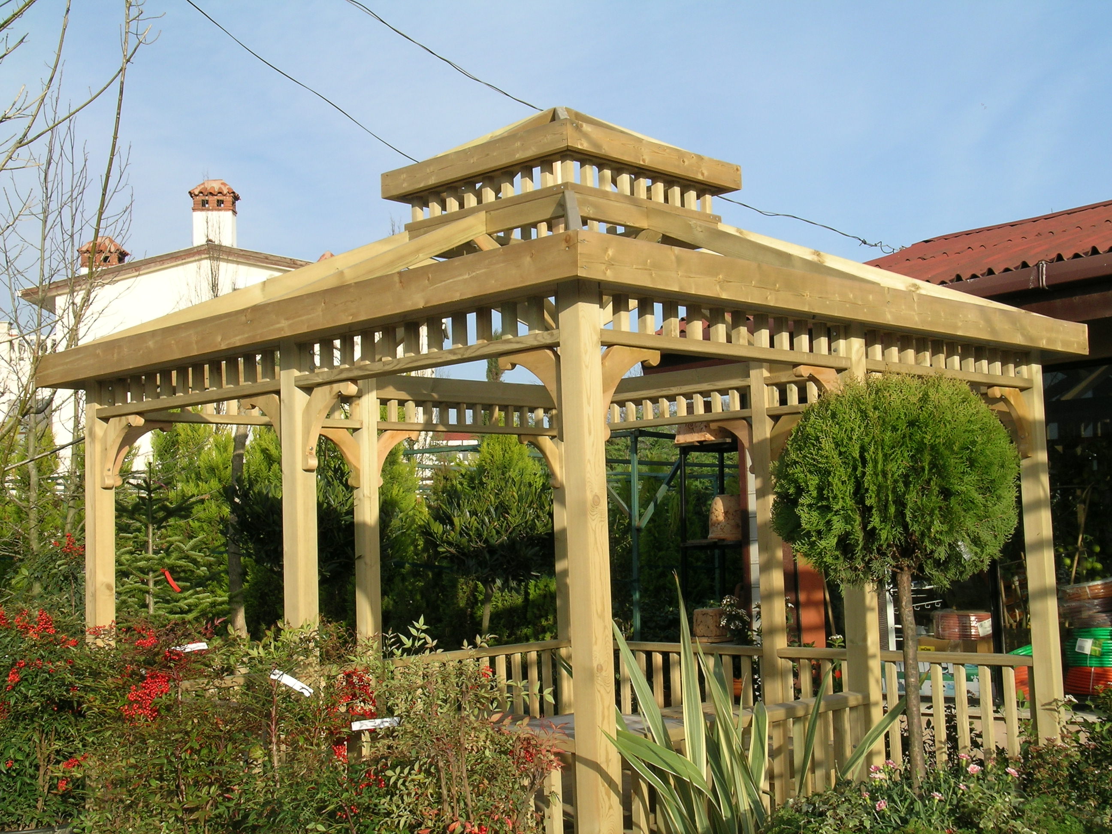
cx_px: 556
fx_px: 1478
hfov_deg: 41.2
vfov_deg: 31.5
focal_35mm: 46
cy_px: 417
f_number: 6.6
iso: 50
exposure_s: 1/190
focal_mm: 9.5
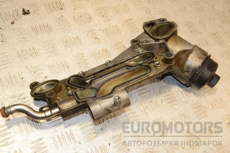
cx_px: 115
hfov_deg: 38.9
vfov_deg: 26.5
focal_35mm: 51
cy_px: 76
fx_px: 326
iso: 800
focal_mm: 34
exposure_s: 1/200
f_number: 9
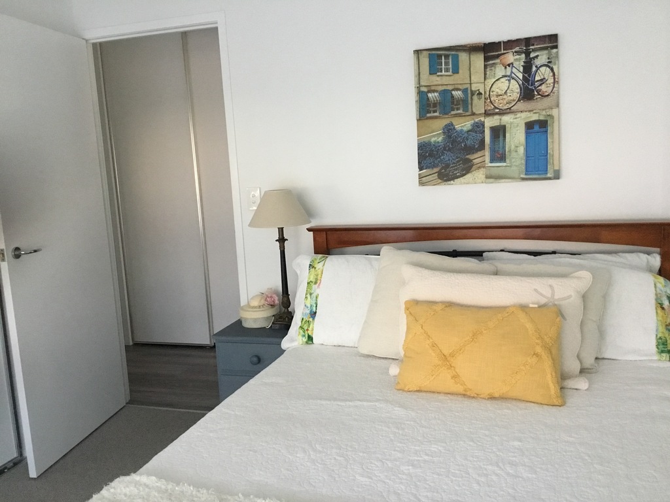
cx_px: 335
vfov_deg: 45.4
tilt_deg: -6.9
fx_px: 600
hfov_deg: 58.4
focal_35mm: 31
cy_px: 251
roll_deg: +1.7
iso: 200
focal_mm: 3.3
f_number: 2.4
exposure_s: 1/25
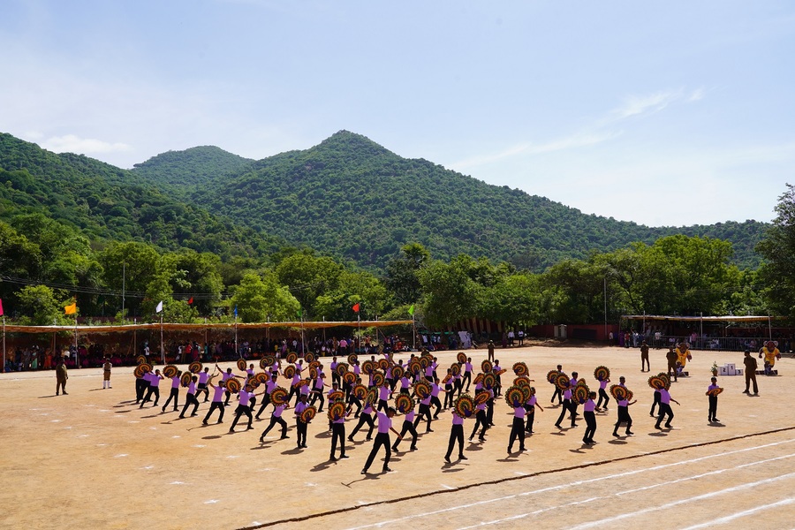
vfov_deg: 40.0
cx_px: 398
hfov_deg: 57.2
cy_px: 265
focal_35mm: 33
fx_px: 729
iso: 100
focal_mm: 33
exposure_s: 1/160
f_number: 10
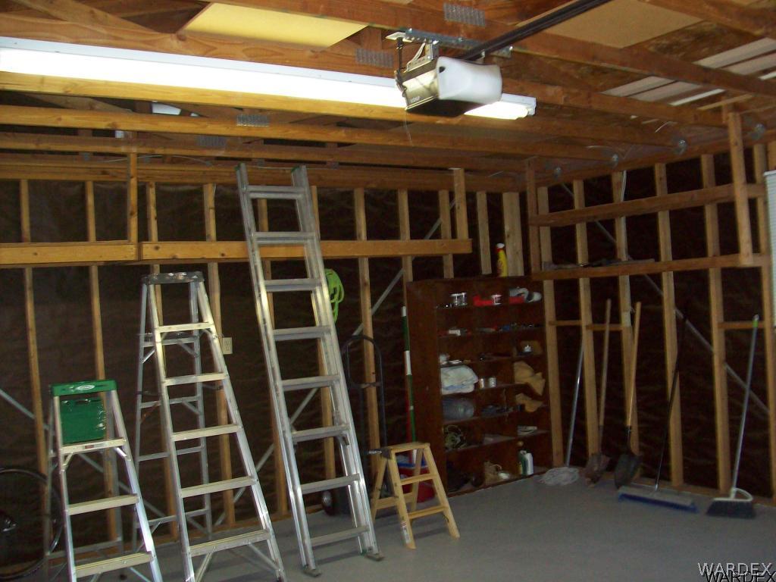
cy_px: 291
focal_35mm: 36
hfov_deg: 51.4
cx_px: 388
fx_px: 807
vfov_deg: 39.7
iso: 200
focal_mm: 6
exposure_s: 1/64
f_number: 2.7
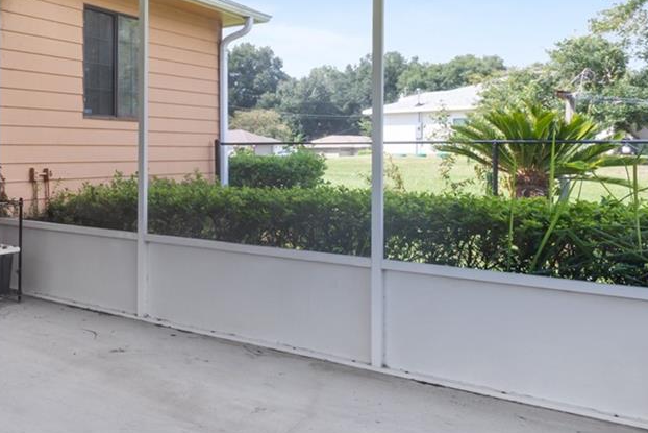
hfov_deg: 45.4
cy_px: 168
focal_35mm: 36
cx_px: 8
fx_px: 648
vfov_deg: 36.7
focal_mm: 14
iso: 125
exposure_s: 1/60
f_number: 8
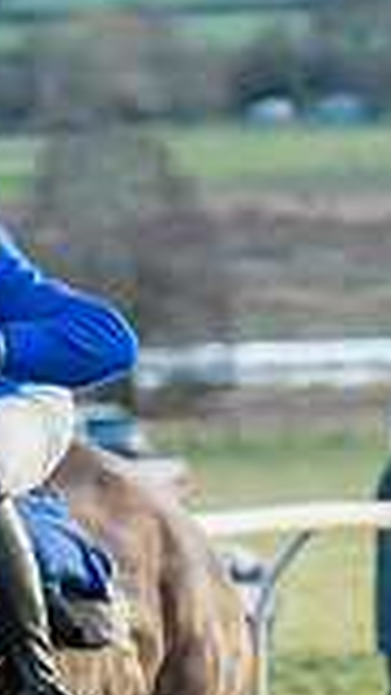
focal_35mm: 703
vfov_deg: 3.1
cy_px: 499
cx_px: -267
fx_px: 12971
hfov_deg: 1.7
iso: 800
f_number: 4
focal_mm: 119
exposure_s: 1/1000
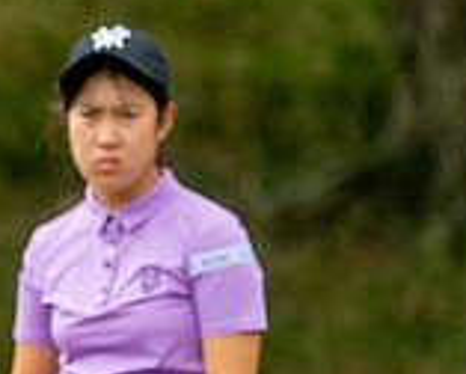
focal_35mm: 1741
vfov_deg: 0.9
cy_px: 396
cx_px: -285
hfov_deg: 1.1
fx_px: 24041
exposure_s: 1/2000
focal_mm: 300
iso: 320
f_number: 4
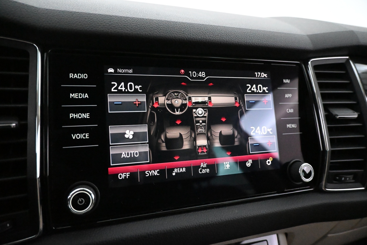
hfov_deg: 73.7
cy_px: 122
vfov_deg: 53.1
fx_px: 245
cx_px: 184
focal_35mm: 24
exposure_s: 1/125
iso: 12800
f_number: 3.5
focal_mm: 16
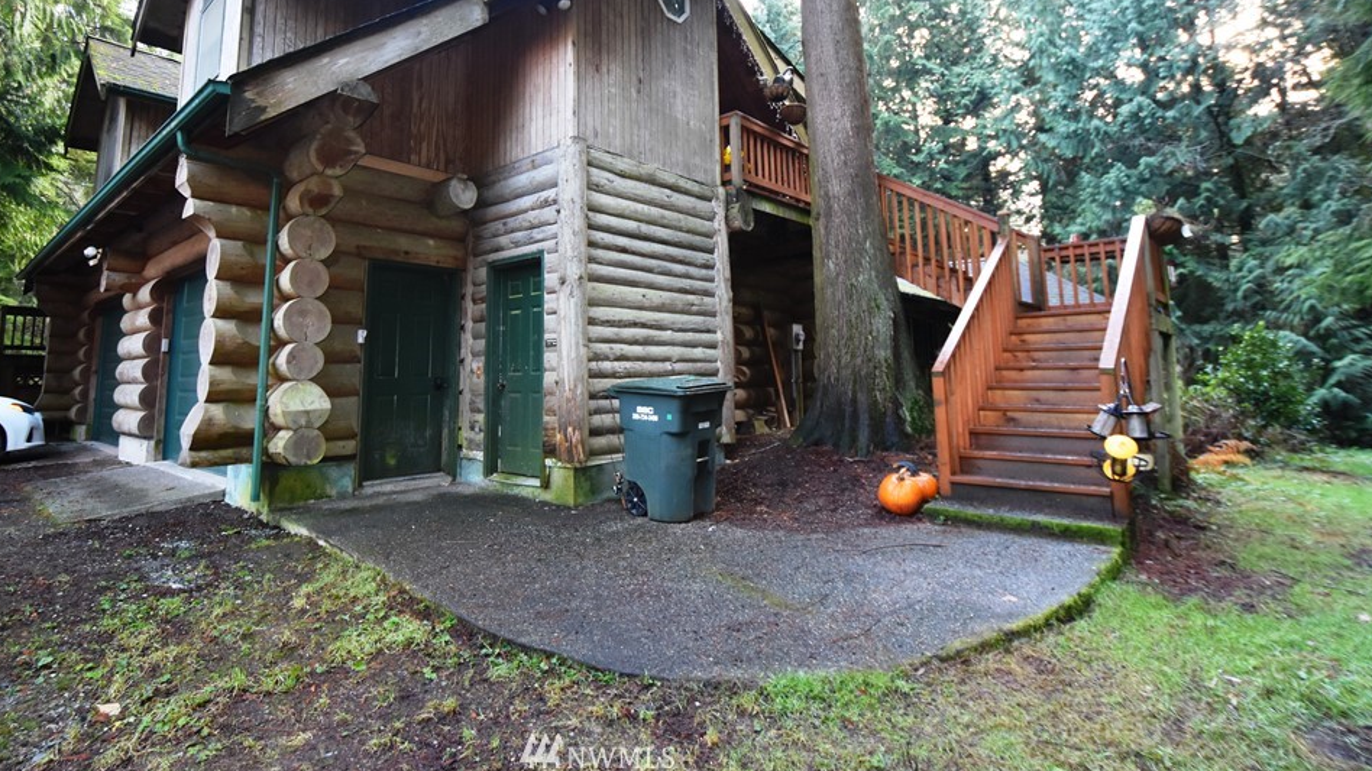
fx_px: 655
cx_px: 601
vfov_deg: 60.1
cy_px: 282
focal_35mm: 18
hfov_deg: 92.2
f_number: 4.5
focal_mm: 10
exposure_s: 1/80
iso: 800
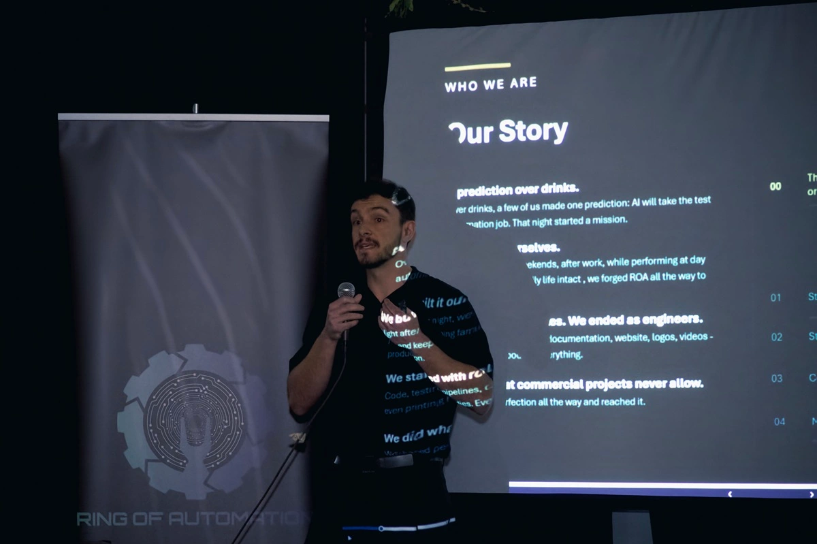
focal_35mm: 120
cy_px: 272
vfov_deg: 11.4
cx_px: 408
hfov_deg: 17.1
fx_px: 2722
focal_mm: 120
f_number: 4
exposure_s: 1/160
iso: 12800
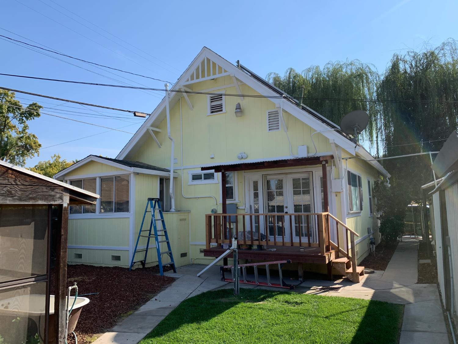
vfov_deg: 53.1
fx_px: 344
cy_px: 172
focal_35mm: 26
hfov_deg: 67.3
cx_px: 229
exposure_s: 1/1812
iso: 25
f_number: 1.8
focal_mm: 4.25
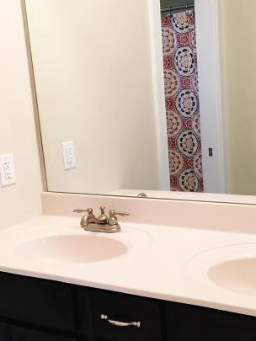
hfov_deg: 26.5
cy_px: 200
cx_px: 145
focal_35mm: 55
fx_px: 542
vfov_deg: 34.8
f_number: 2.2
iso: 32
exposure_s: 1/30
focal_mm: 4.15
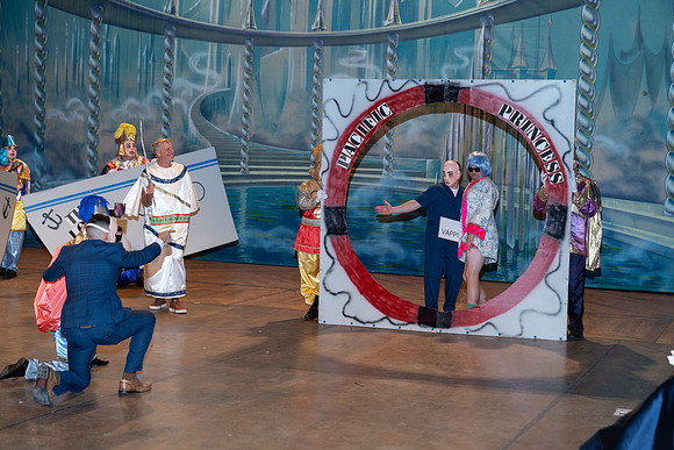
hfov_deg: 35.6
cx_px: 337
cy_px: 225
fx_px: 1049
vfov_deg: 24.2
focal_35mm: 56
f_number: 3.2
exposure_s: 1/100
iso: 640
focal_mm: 56
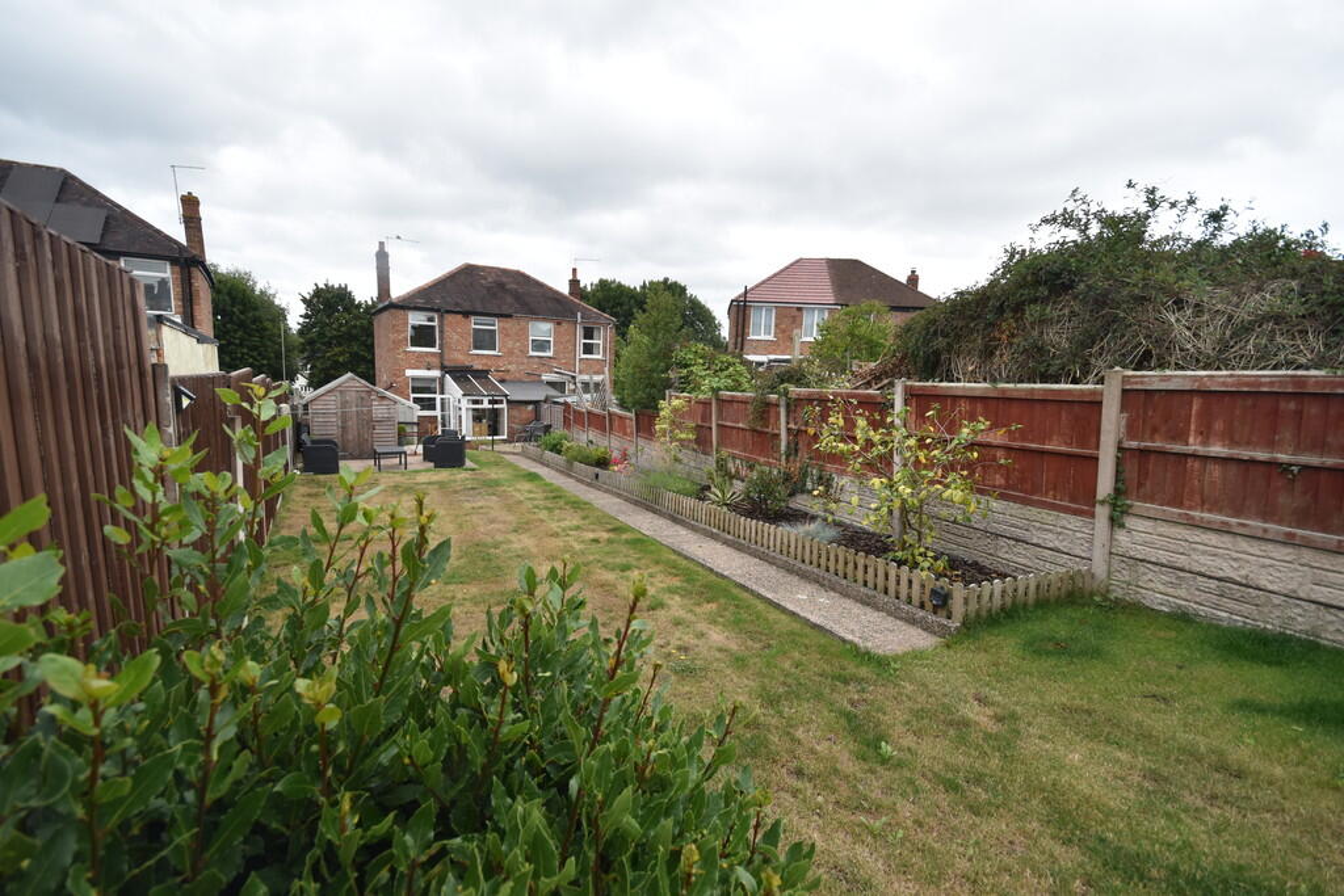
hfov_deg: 100.4
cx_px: 672
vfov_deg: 77.3
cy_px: 448
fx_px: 560
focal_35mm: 15
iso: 200
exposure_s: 1/250
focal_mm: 10
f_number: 7.1
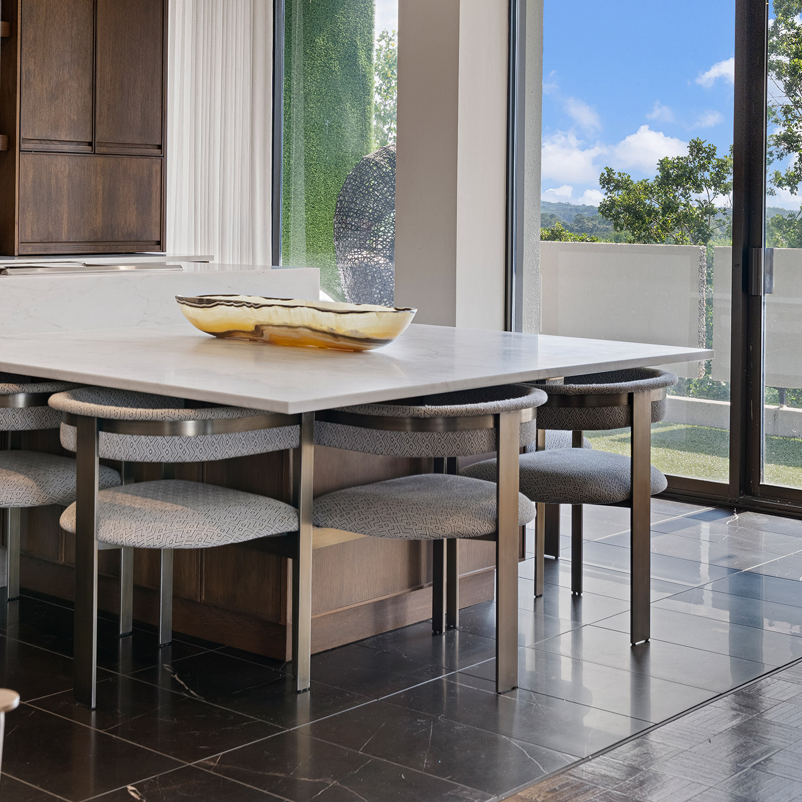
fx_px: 1520
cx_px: 404
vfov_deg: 29.1
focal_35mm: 58
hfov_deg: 29.6
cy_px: 203
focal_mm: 45
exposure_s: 1/40
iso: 1000
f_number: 8
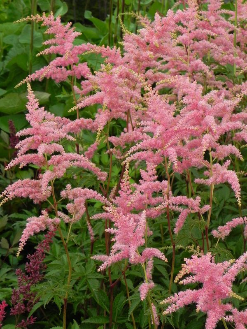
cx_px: 124
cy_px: 164
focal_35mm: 95
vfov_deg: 20.7
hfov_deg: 15.6
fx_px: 904
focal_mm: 16.9
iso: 160
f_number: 5
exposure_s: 1/80
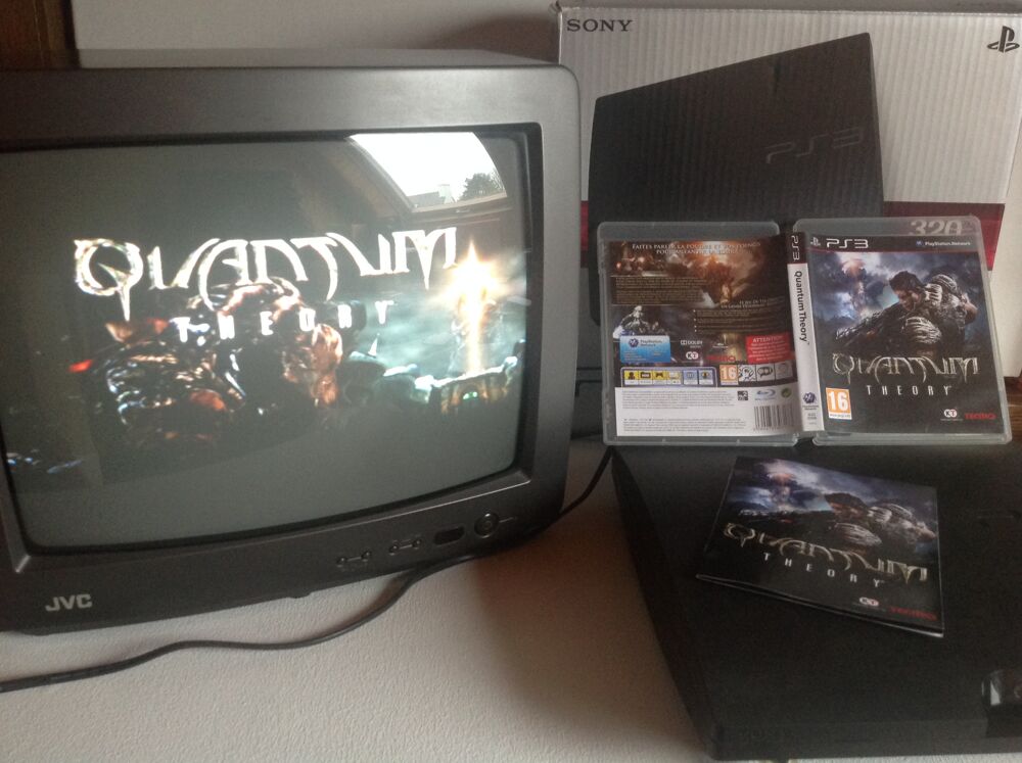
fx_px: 1032
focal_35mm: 35
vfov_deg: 40.6
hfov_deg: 52.7
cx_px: 511
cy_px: 382
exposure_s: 1/15
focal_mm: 4.28
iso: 200
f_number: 2.4
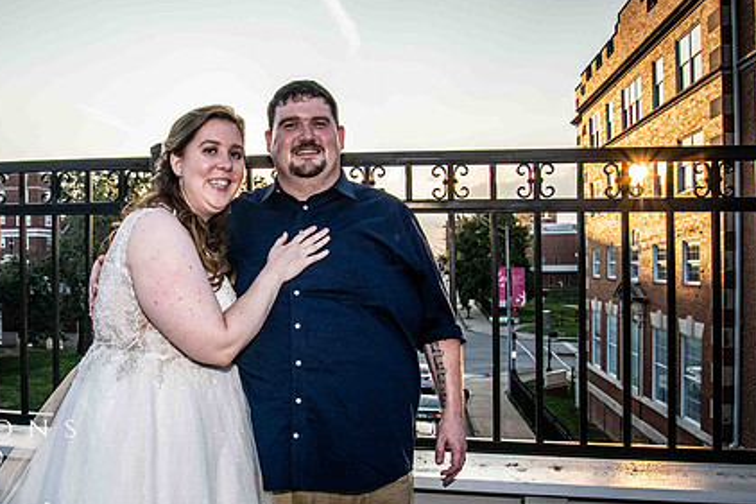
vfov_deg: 39.9
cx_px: 263
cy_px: 277
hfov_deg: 56.2
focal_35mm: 33
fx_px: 693
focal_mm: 24
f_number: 9
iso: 1250
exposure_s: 1/1250
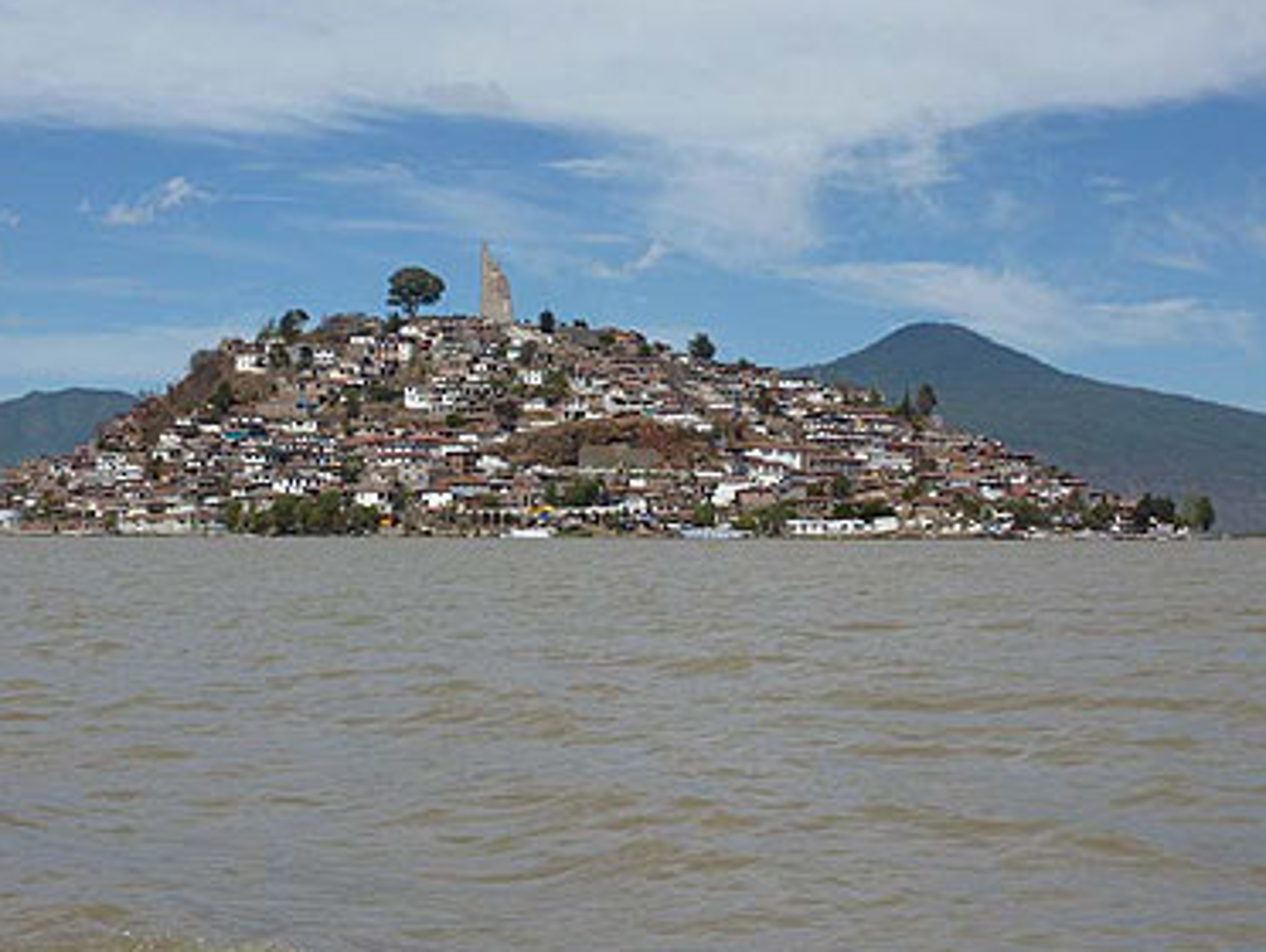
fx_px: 2124
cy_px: 425
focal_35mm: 58
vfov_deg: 25.3
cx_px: 541
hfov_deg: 33.1
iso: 80
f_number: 5.6
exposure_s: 1/640
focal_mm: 7.9
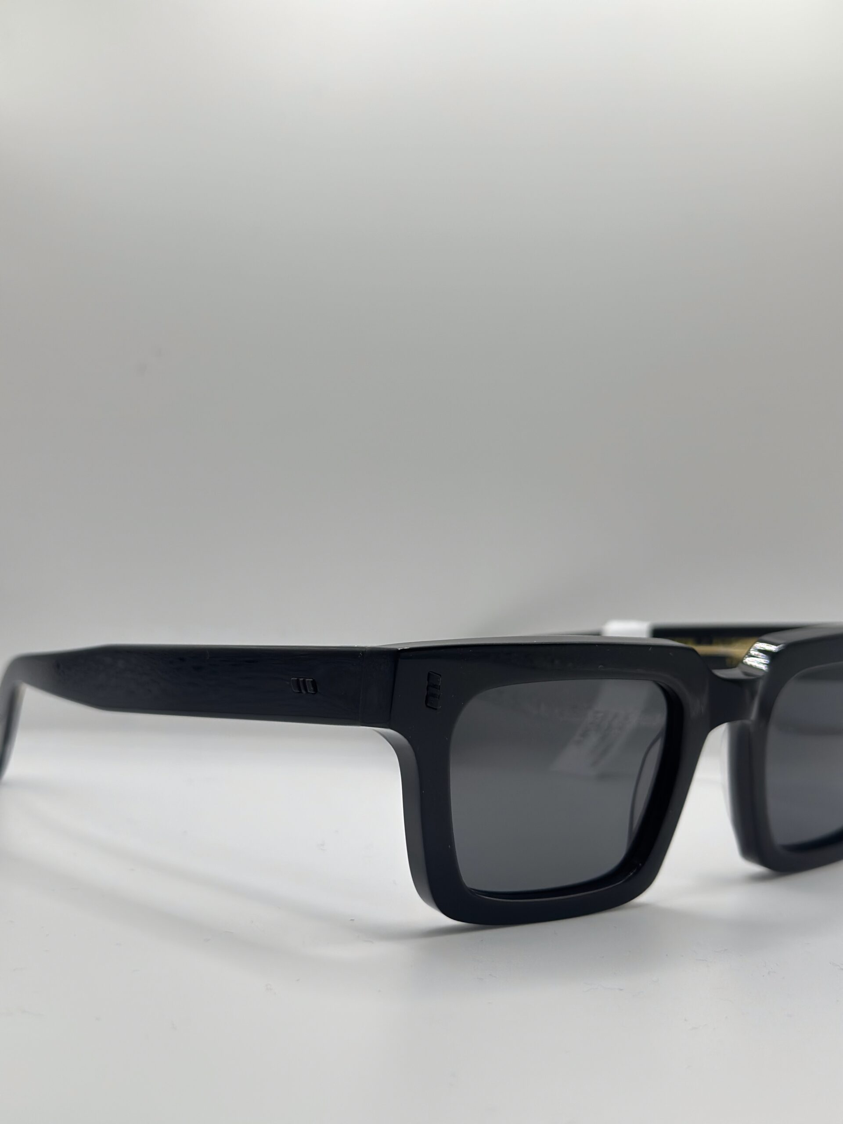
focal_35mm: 48
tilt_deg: -27.4
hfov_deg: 30.3
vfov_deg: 39.7
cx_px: 422
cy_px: 562
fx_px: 1559
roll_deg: -0.6
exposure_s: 1/571
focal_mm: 6.86
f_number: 1.78
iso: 80
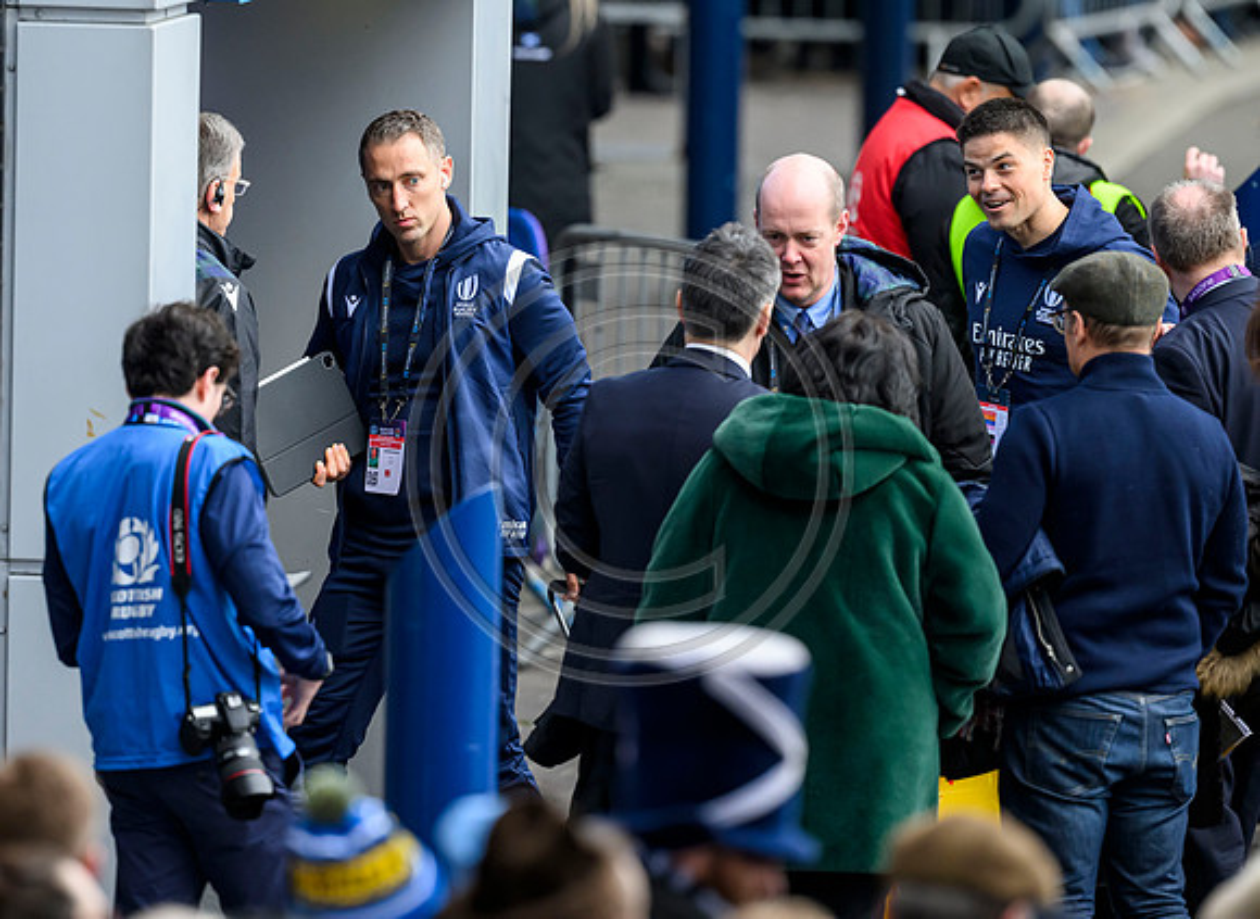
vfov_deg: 2.8
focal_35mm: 526
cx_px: 408
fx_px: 18940
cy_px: 351
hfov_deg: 3.8
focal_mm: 400
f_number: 4
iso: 2000
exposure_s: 1/640
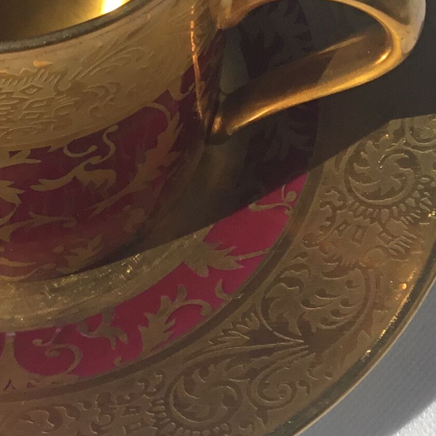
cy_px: 133
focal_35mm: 107
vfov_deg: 16.2
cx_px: 120
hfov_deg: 16.2
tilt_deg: -61.0
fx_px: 1525
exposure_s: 1/4082
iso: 25
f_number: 2.4
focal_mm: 3.3
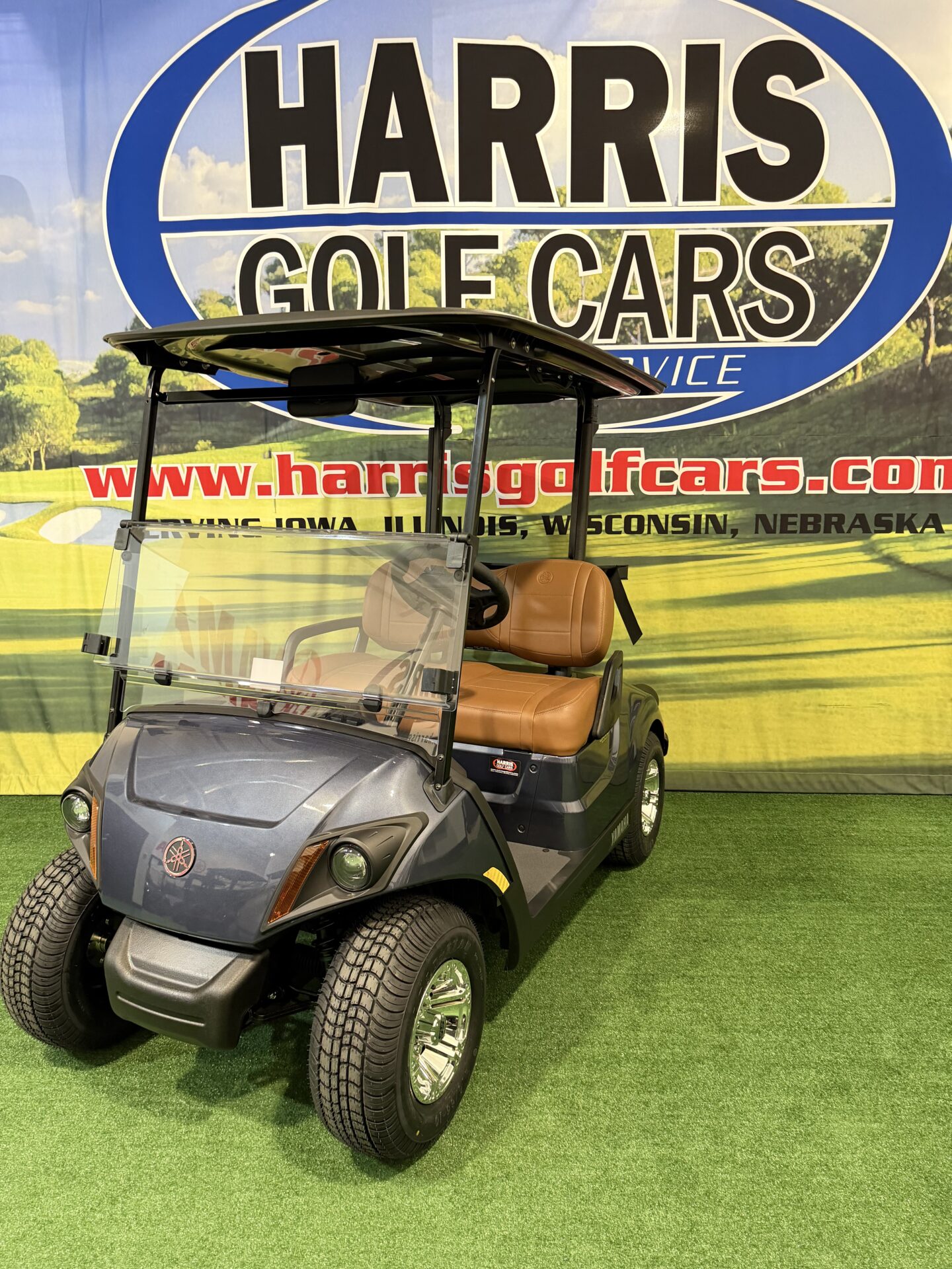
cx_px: 476
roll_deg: +0.1
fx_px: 880
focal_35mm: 24
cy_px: 634
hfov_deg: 56.8
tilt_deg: -9.3
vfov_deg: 71.6
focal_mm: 6.76
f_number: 1.78
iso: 250
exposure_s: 1/60
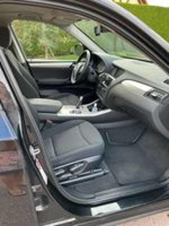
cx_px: 84
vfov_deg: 61.7
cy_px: 113
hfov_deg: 48.2
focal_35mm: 29
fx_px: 189
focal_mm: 3
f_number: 1.8
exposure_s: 1/120
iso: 50
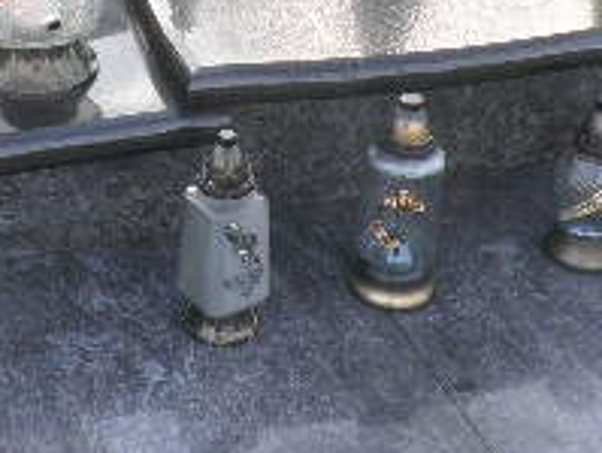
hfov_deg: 24.9
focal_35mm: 77
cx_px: 118
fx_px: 1342
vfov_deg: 18.7
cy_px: 6
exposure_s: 1/60
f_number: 3.3
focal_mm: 4.3
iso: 64
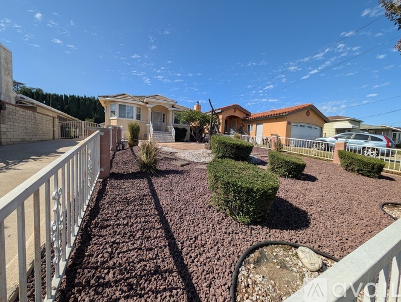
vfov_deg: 94.6
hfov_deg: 110.5
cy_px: 151
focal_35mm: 12
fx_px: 139
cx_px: 200
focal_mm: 2.23
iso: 38
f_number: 1.95
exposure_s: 1/2058
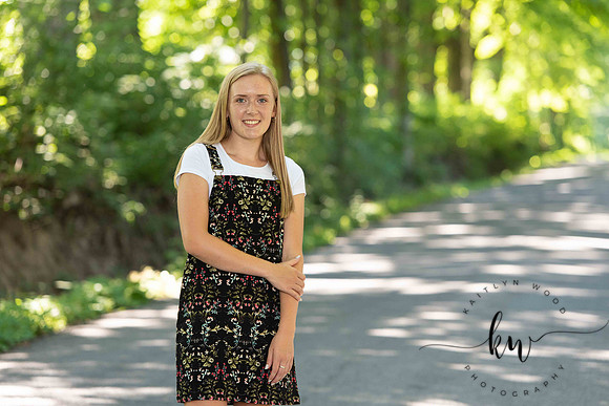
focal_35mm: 140
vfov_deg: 9.8
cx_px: 304
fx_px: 2369
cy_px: 203
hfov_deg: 14.7
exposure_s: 1/200
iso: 640
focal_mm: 140
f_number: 3.5
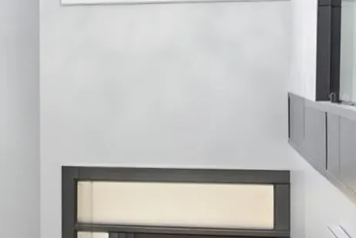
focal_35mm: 91
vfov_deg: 14.9
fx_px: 904
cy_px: 49
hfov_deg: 19.4
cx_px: -179
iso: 1000
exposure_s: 1/400
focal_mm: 9
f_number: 2.8
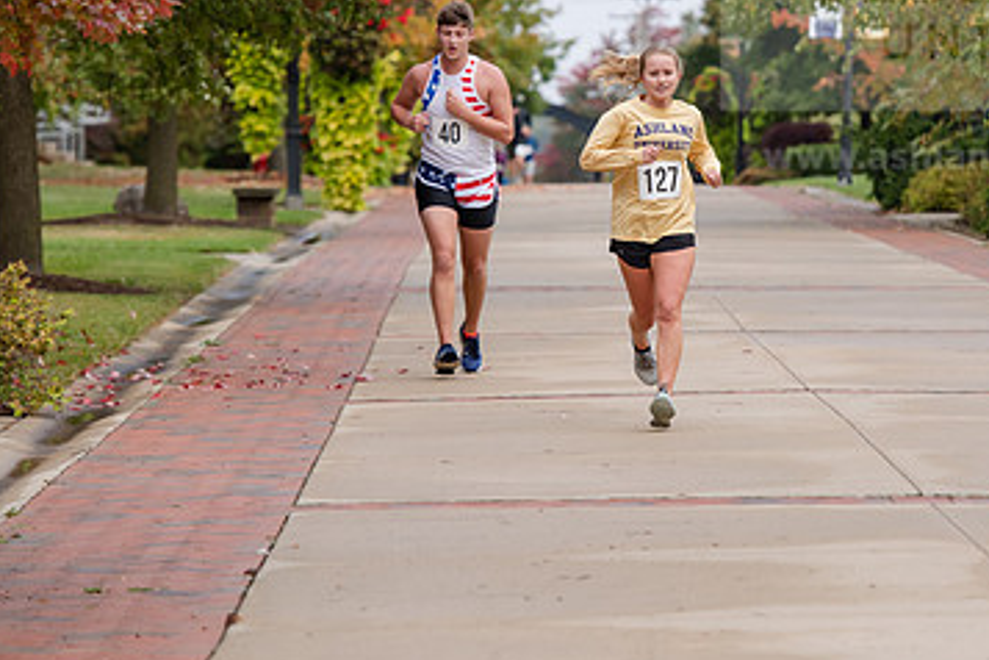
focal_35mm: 276
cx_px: 637
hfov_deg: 7.5
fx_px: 7582
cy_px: 215
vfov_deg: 5.0
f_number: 5
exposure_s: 1/500
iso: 500
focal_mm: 170
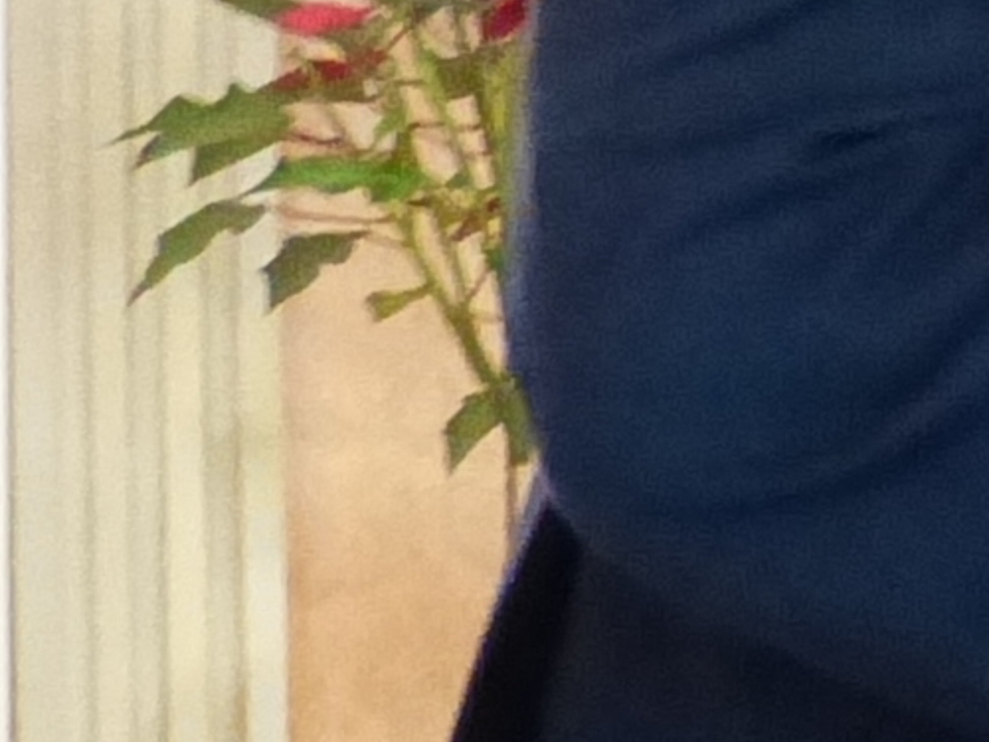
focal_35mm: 336
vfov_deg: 4.4
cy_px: -402
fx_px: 9600
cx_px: 2411
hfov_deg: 5.7
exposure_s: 1/30
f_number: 3.2
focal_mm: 7.6
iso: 800
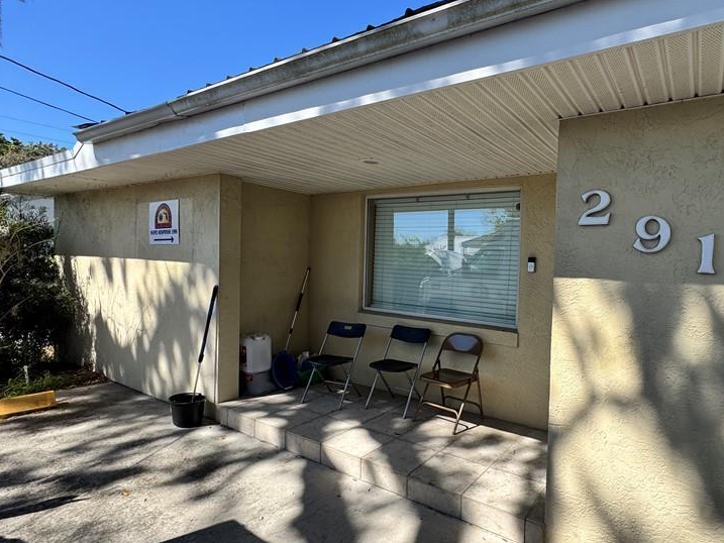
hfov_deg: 80.4
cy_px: 274
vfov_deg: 66.0
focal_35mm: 20
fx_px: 418
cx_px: 447
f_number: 2.2
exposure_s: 1/681
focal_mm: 2.22
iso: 40
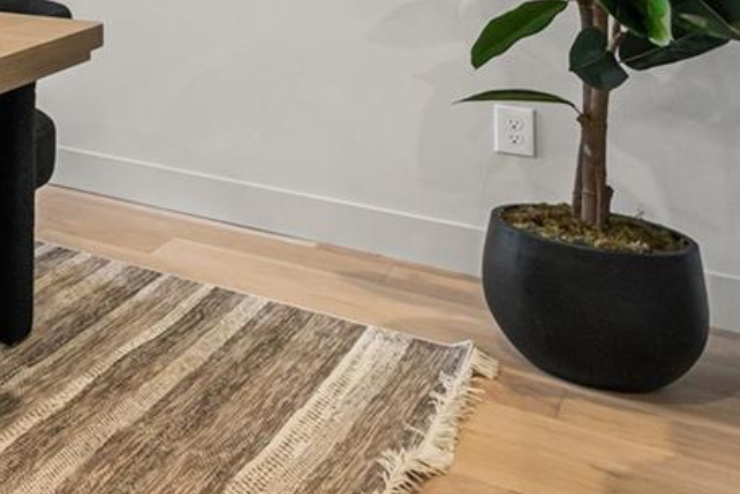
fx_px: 1151
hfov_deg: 24.7
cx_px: -442
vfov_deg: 21.7
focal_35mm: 56
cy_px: -160
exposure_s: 1/13
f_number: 8
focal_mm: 16
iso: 500
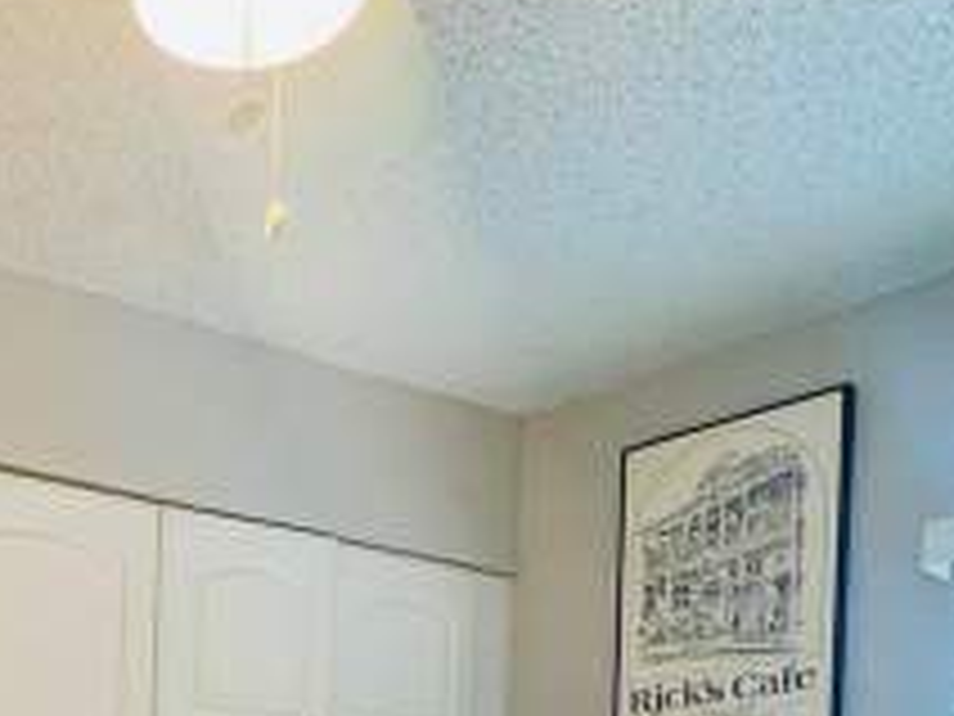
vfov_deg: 24.7
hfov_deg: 33.8
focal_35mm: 49
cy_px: 997
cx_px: -94
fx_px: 1350
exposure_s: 1/120
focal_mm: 1.57
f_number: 1.8
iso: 160
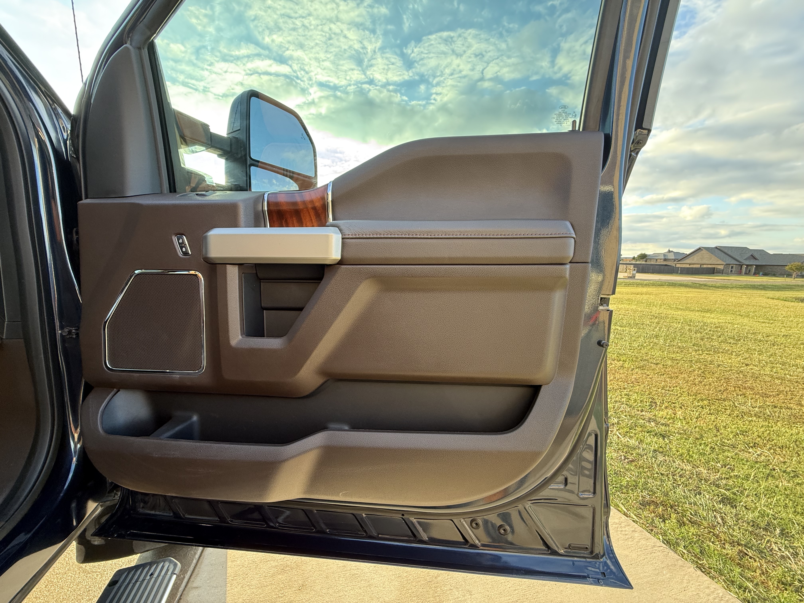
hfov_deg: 102.1
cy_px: 302
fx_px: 325
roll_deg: -2.6
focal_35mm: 14
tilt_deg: -8.0
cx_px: 402
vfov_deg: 85.7
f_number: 2.2
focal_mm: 2.22
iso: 100
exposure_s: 1/99
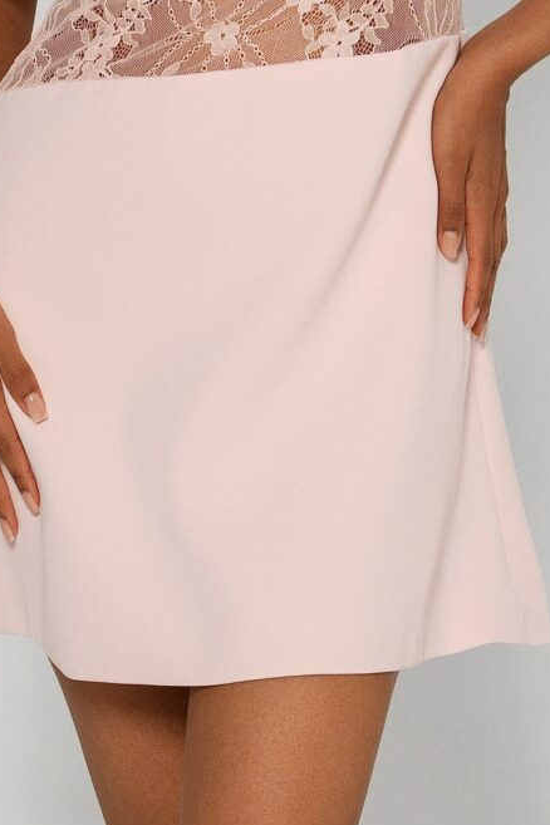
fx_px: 5339
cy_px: 5
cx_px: 213
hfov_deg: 5.9
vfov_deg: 8.8
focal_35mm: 233
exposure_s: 1/100
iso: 100
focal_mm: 85
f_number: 9
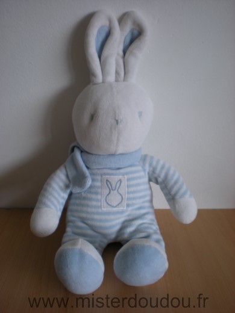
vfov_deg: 49.0
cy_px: 156
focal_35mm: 38
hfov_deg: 37.7
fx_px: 344
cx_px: 118
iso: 102
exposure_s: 1/62
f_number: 3.1
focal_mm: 6.3
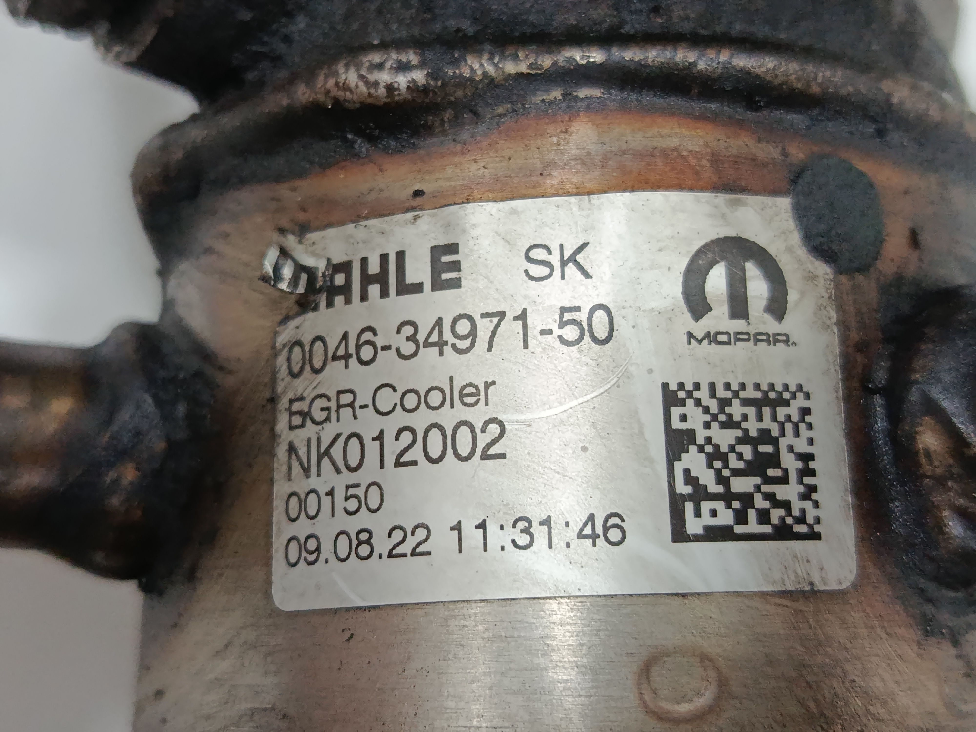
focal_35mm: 46
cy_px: 366
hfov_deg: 41.2
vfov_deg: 31.5
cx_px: 488
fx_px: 1297
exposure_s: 1/50
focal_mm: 5.24
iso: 959
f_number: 1.7
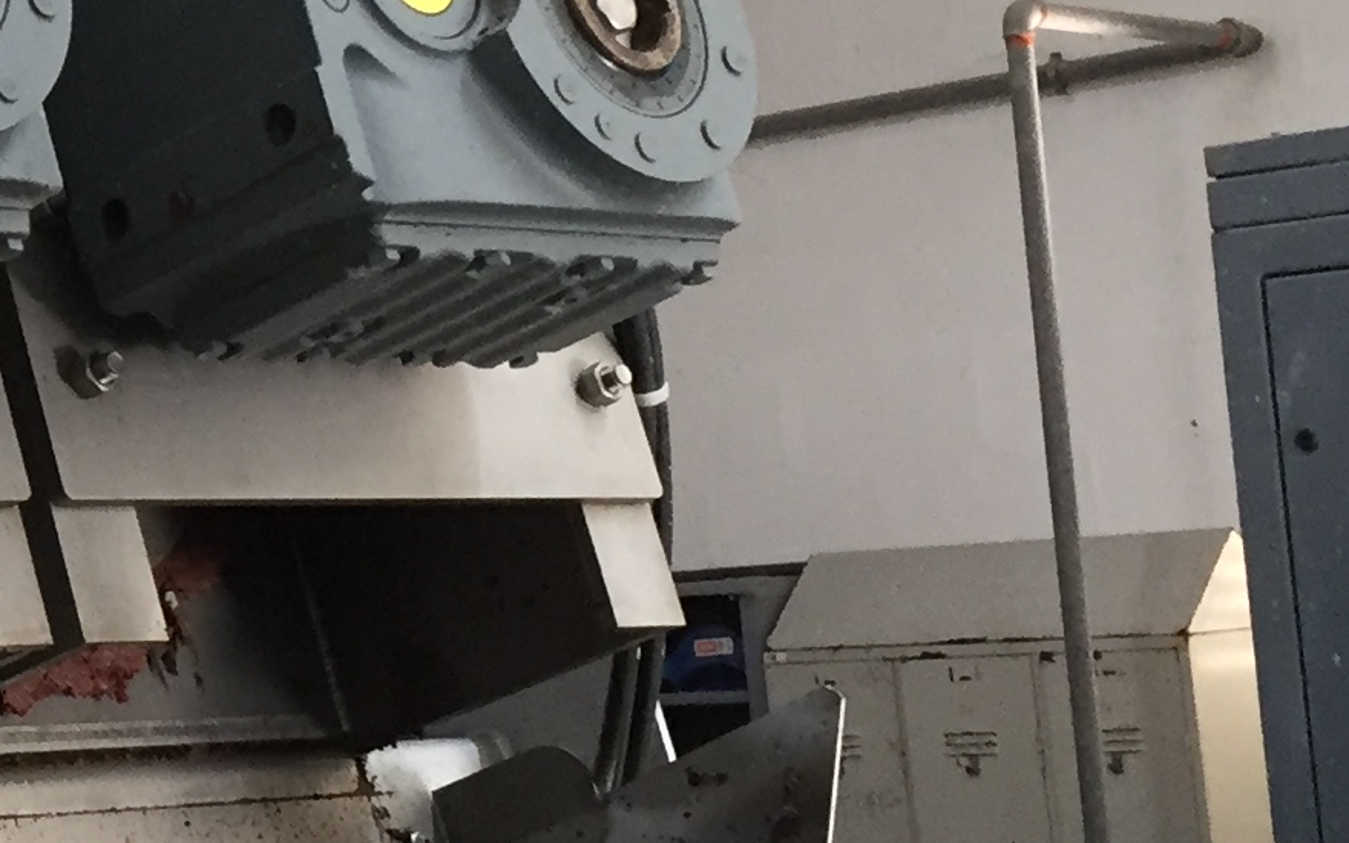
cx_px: -455
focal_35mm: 114
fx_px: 4191
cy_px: 213
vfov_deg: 11.5
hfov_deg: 17.1
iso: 160
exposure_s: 1/33
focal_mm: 4.15
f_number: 2.2
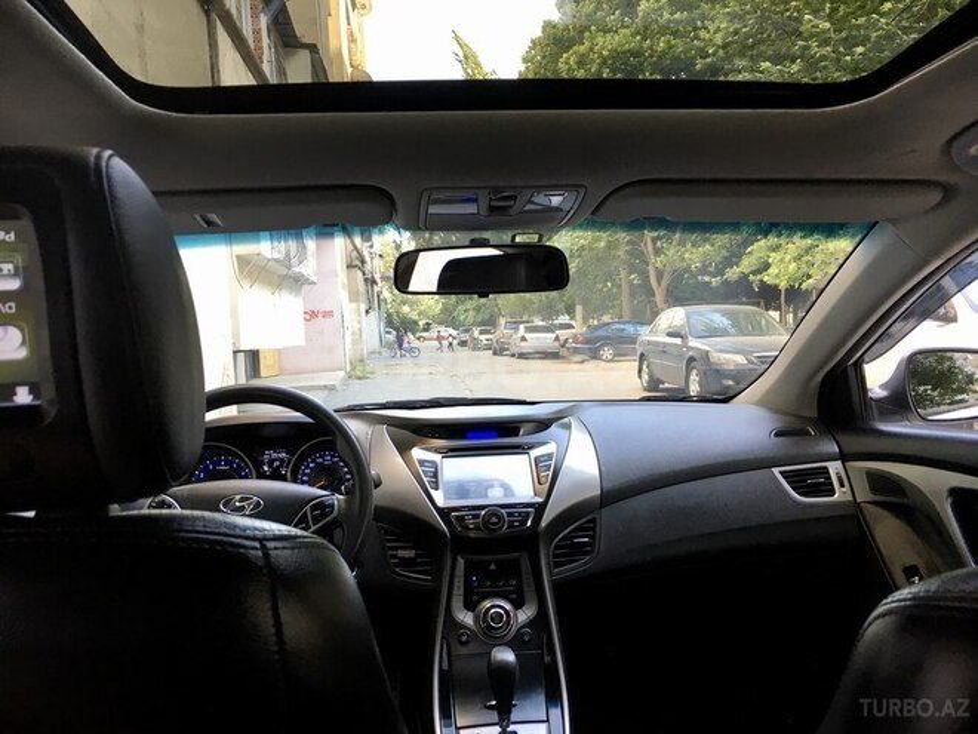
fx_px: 819
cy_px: 367
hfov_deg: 61.7
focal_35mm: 29
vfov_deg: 48.2
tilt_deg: -2.9
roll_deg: +3.9
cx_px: 489
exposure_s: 1/33
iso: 32
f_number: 2.2
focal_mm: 4.15
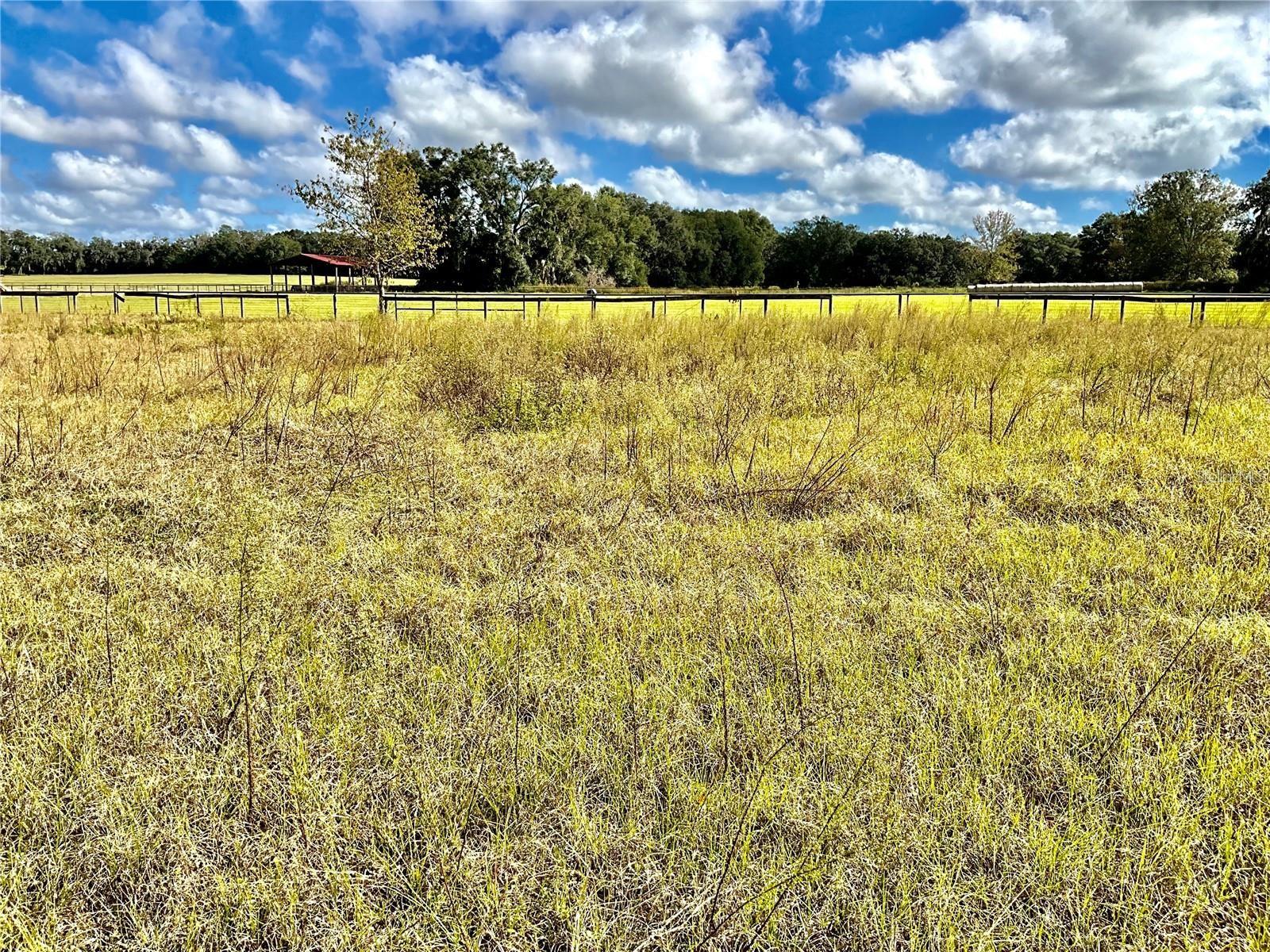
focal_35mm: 29
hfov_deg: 61.7
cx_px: 635
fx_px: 1064
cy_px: 476
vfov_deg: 48.2
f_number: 1.8
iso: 25
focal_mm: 3
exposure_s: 1/1848
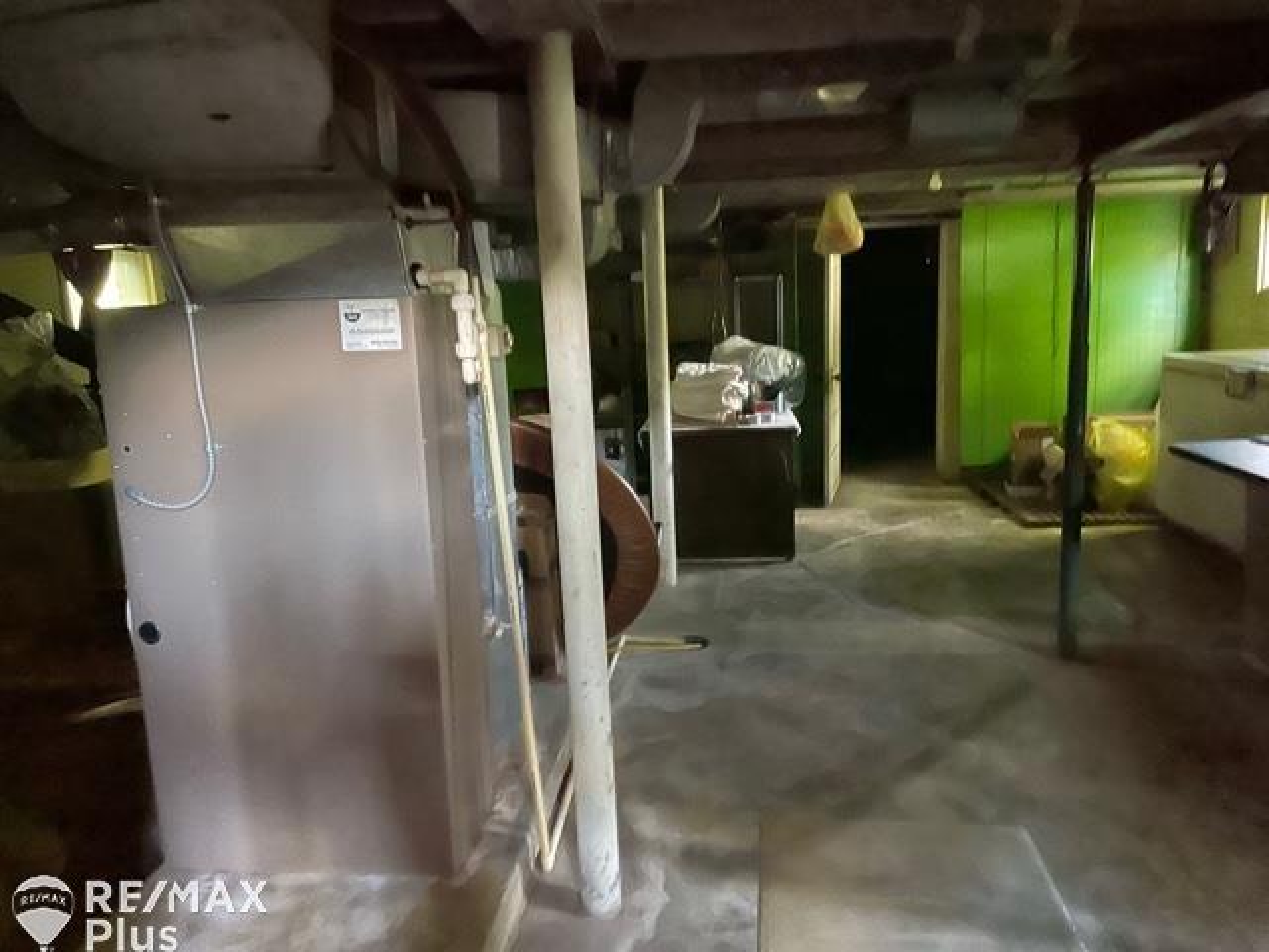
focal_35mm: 26
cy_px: 476
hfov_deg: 67.3
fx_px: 953
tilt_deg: -9.1
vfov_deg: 53.1
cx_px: 634
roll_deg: +3.2
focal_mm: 4.2
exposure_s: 1/26
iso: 1000
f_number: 1.6
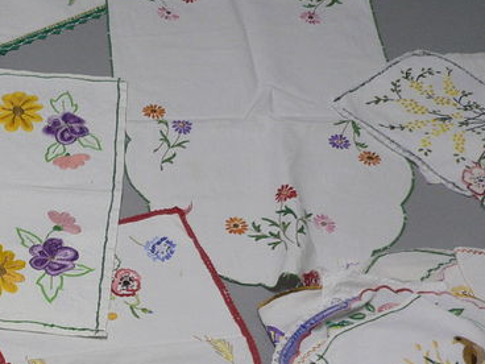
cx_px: -47
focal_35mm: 95
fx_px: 1331
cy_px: 404
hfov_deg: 19.8
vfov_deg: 15.2
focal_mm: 5.8
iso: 100
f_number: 2.8
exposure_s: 1/30
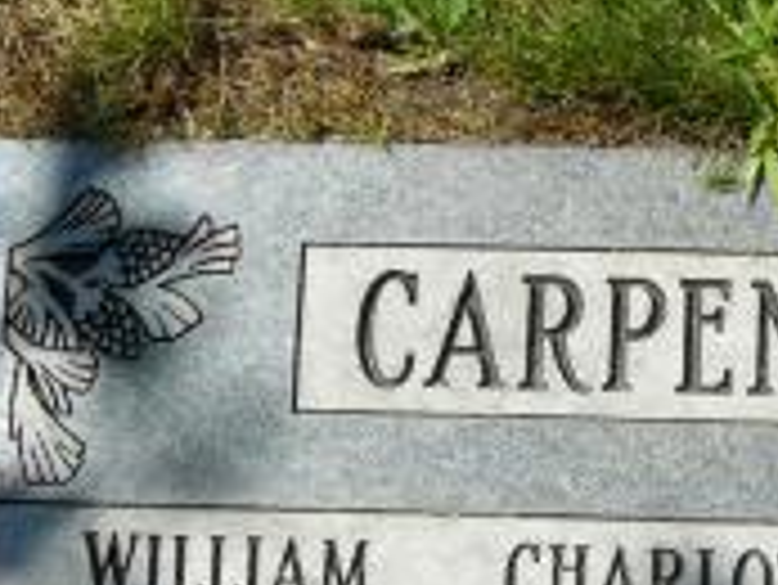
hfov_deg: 22.6
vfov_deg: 17.4
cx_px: 782
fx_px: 1867
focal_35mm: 83
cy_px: 562
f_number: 5.6
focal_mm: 6
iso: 100
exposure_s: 1/320
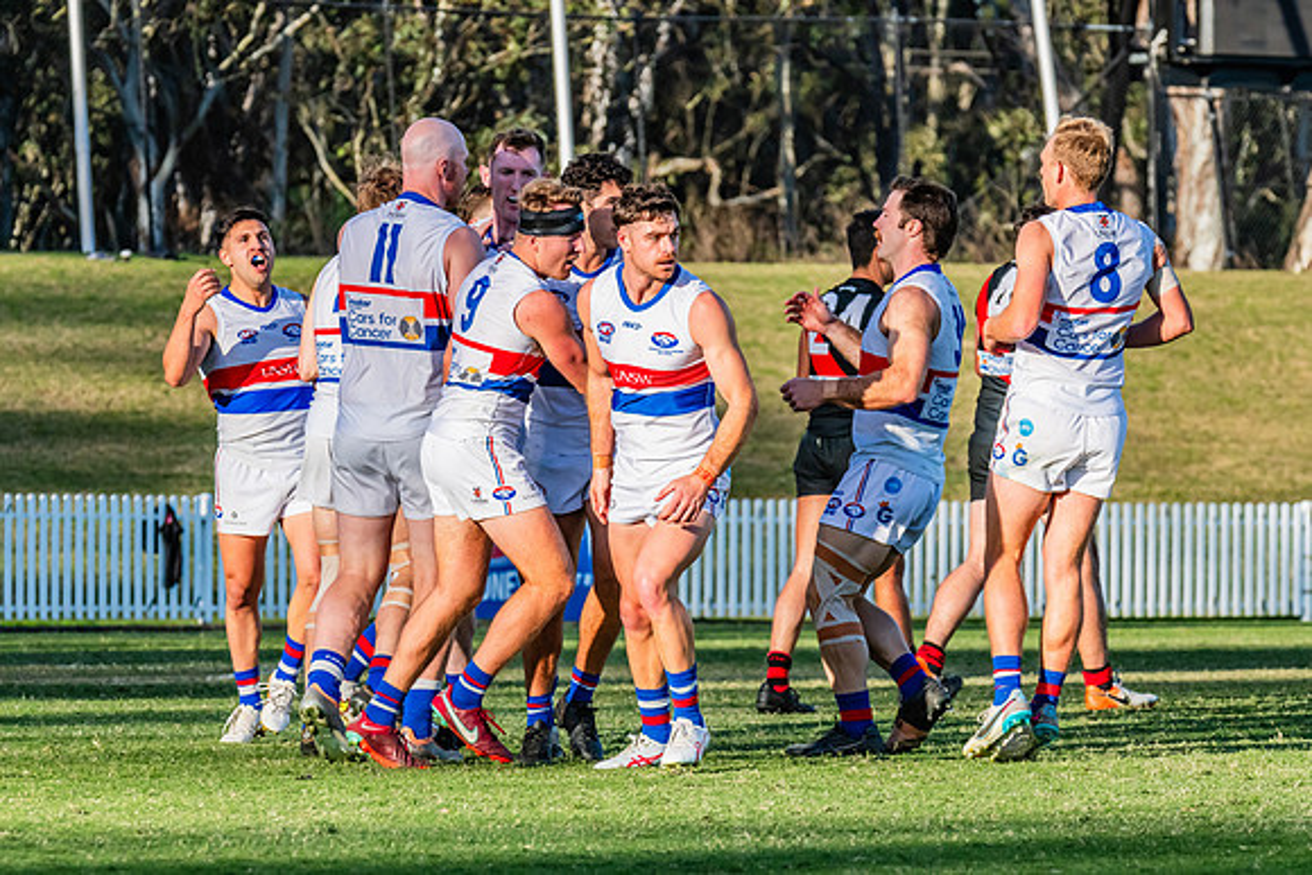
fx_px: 11882
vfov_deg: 4.2
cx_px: 562
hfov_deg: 6.3
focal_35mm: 326
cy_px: 456
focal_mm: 270
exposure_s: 1/1600
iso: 800
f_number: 10
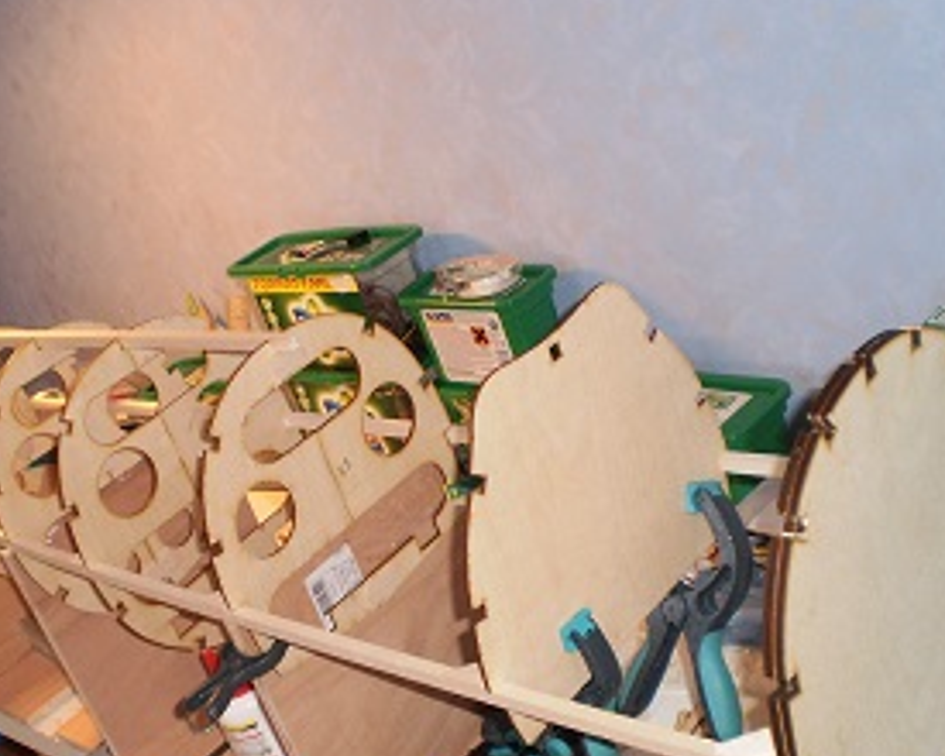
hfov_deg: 37.9
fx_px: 1370
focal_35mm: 49
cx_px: 364
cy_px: 471
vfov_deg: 30.7
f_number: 3.1
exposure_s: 1/30
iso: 125
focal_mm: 6.3
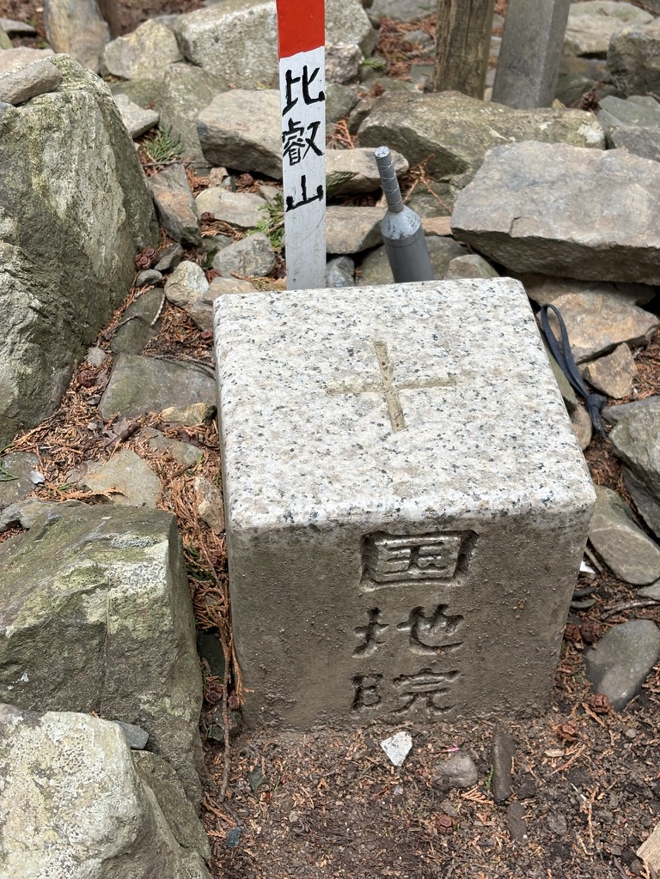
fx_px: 1322
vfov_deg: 36.8
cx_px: 330
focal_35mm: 52
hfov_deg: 28.0
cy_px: 440
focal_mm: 5.96
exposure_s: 1/217
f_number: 1.6
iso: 32
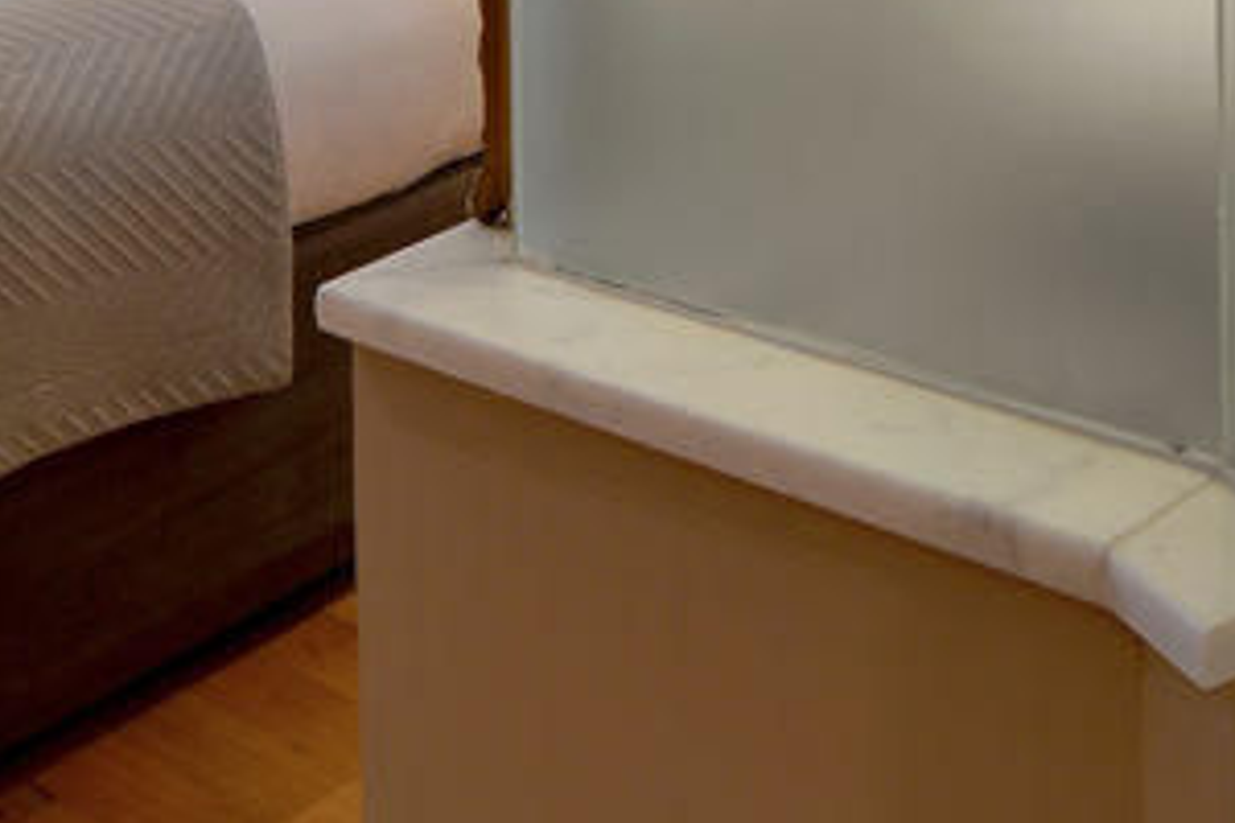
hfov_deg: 34.2
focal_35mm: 58
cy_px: -494
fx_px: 1990
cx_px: 819
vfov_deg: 19.6
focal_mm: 17
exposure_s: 1/3
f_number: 11
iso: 100
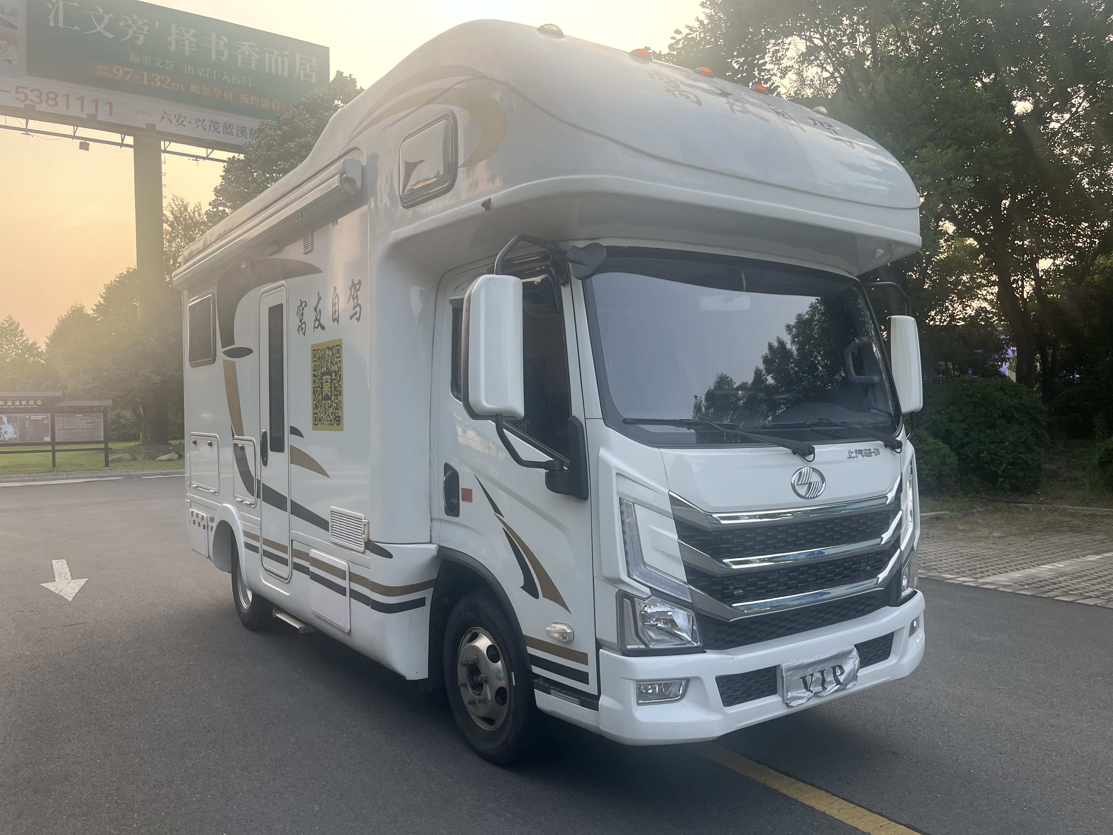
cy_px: 418
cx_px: 556
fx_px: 836
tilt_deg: -0.9
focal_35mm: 26
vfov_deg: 53.1
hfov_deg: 67.3
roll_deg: +1.1
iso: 50
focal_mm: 5.1
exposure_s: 1/445
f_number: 1.6
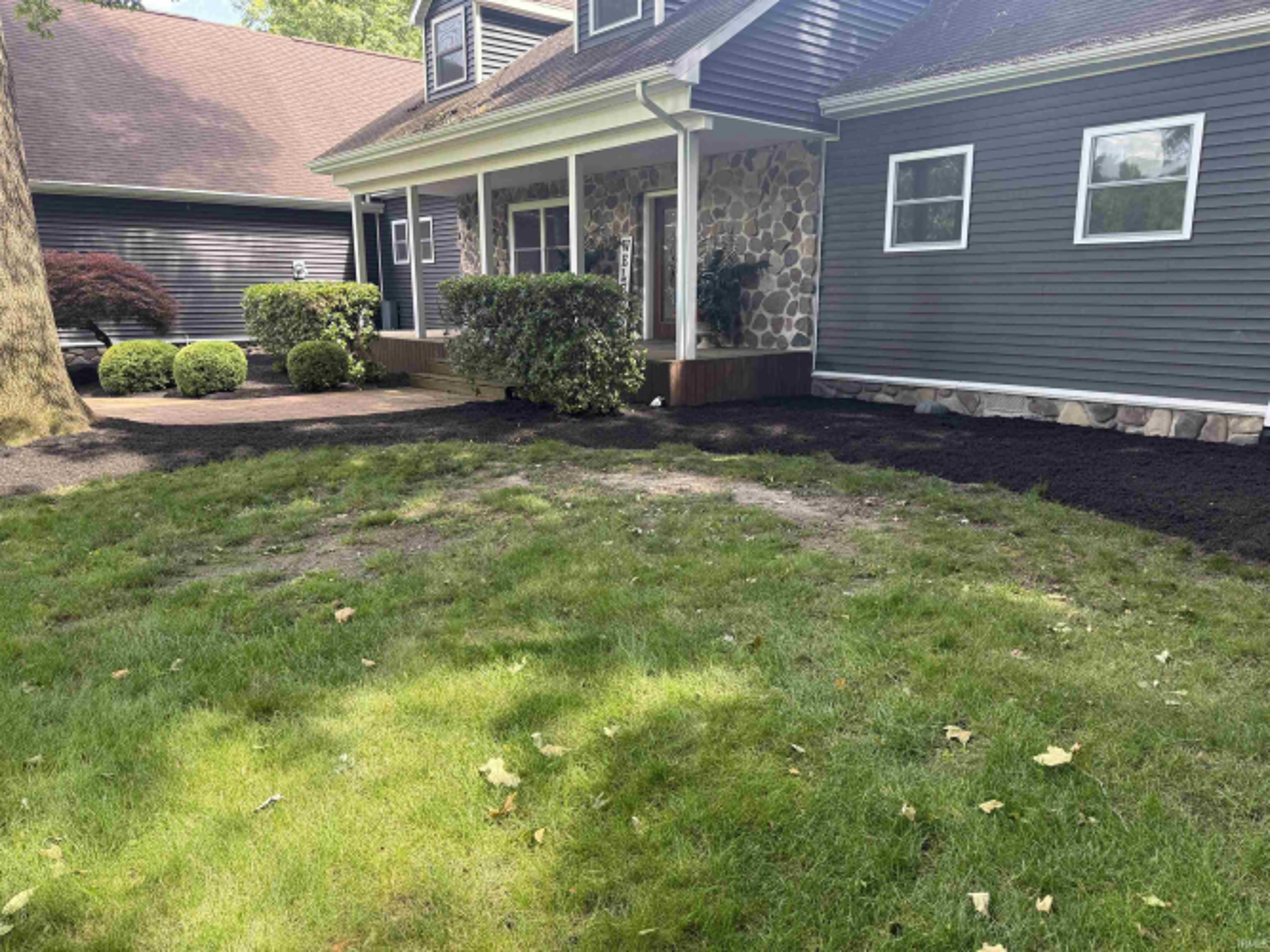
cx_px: 635
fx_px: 880
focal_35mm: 24
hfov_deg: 71.6
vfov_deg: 56.8
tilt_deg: -9.6
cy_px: 476
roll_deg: -0.6
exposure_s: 1/151
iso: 64
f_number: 1.78
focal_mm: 6.76
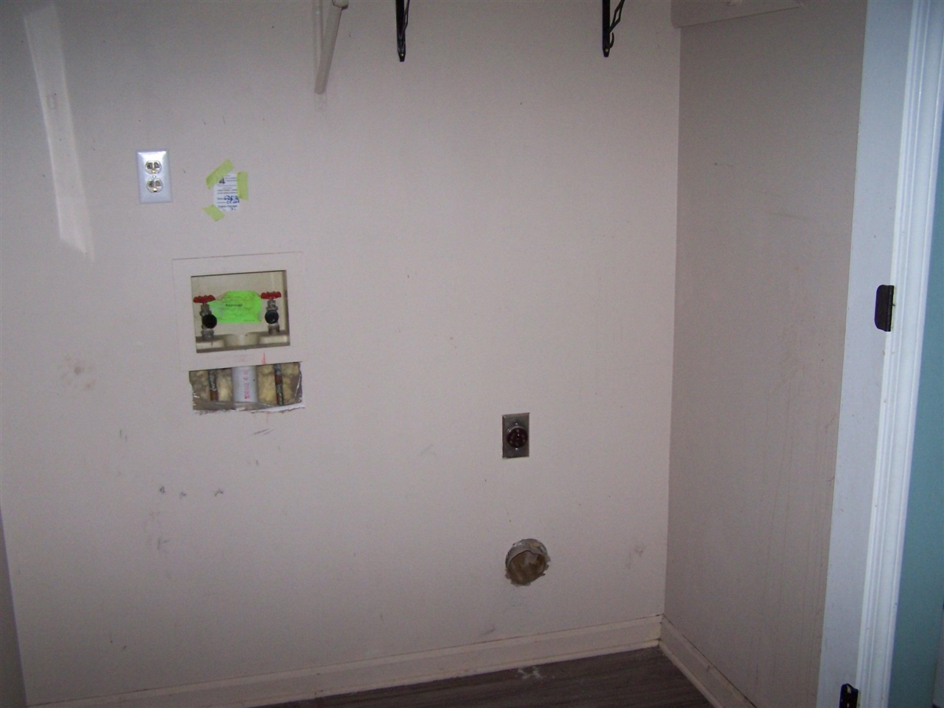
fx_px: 1036
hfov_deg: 49.0
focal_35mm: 38
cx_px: 472
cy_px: 354
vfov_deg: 37.7
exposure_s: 1/60
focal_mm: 6.3
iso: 140
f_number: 2.8
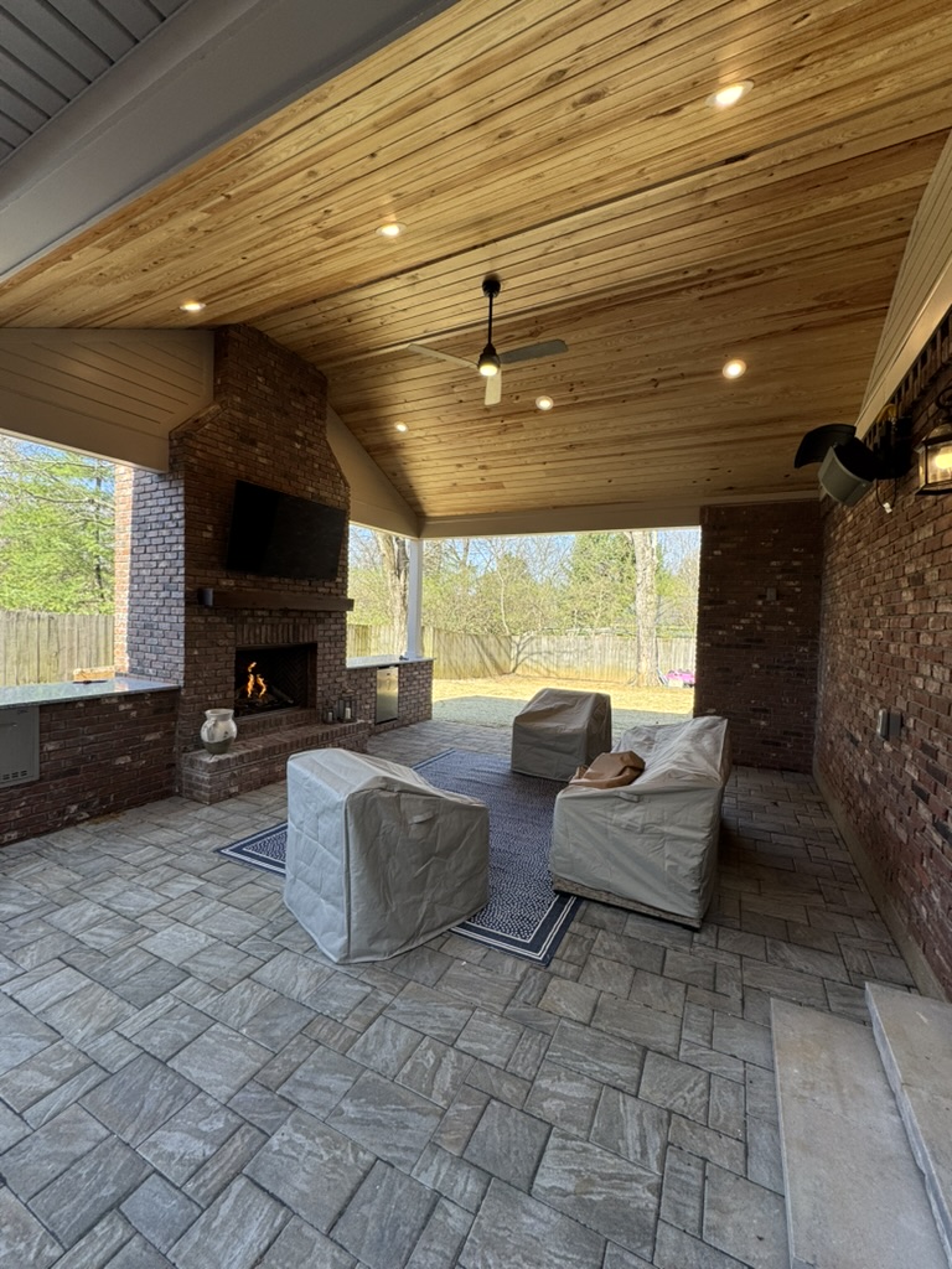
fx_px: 513
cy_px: 634
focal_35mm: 14
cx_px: 476
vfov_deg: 102.1
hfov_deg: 85.7
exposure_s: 1/288
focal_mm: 2.22
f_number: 2.2
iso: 40
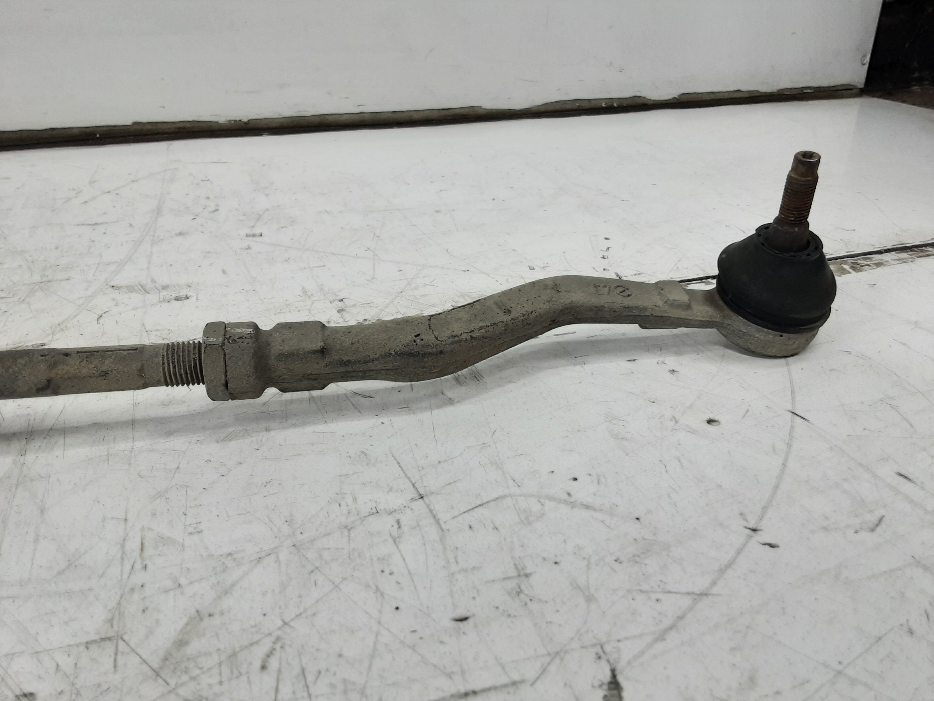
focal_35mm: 27
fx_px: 729
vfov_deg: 51.4
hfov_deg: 65.3
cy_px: 350
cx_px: 467
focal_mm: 2.91
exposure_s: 1/50
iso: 64
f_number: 1.9
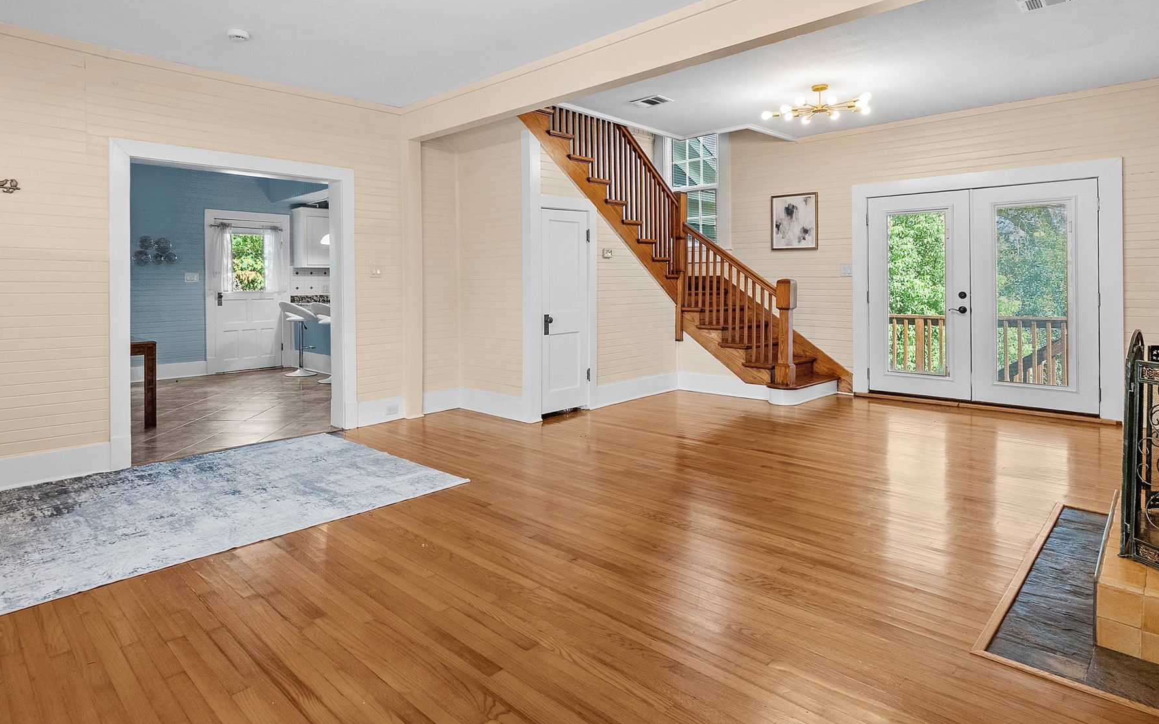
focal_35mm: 20
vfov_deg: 59.1
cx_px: 520
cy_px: 284
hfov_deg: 84.8
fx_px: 632
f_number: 8
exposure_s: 1/30
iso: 1000
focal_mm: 16
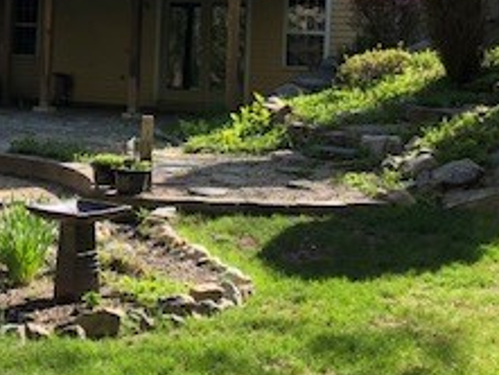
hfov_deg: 24.0
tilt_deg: +3.3
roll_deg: -2.0
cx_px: 160
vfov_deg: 17.8
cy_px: 2
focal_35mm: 81
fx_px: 1168
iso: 20
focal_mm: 3.99
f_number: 1.8
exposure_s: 1/505
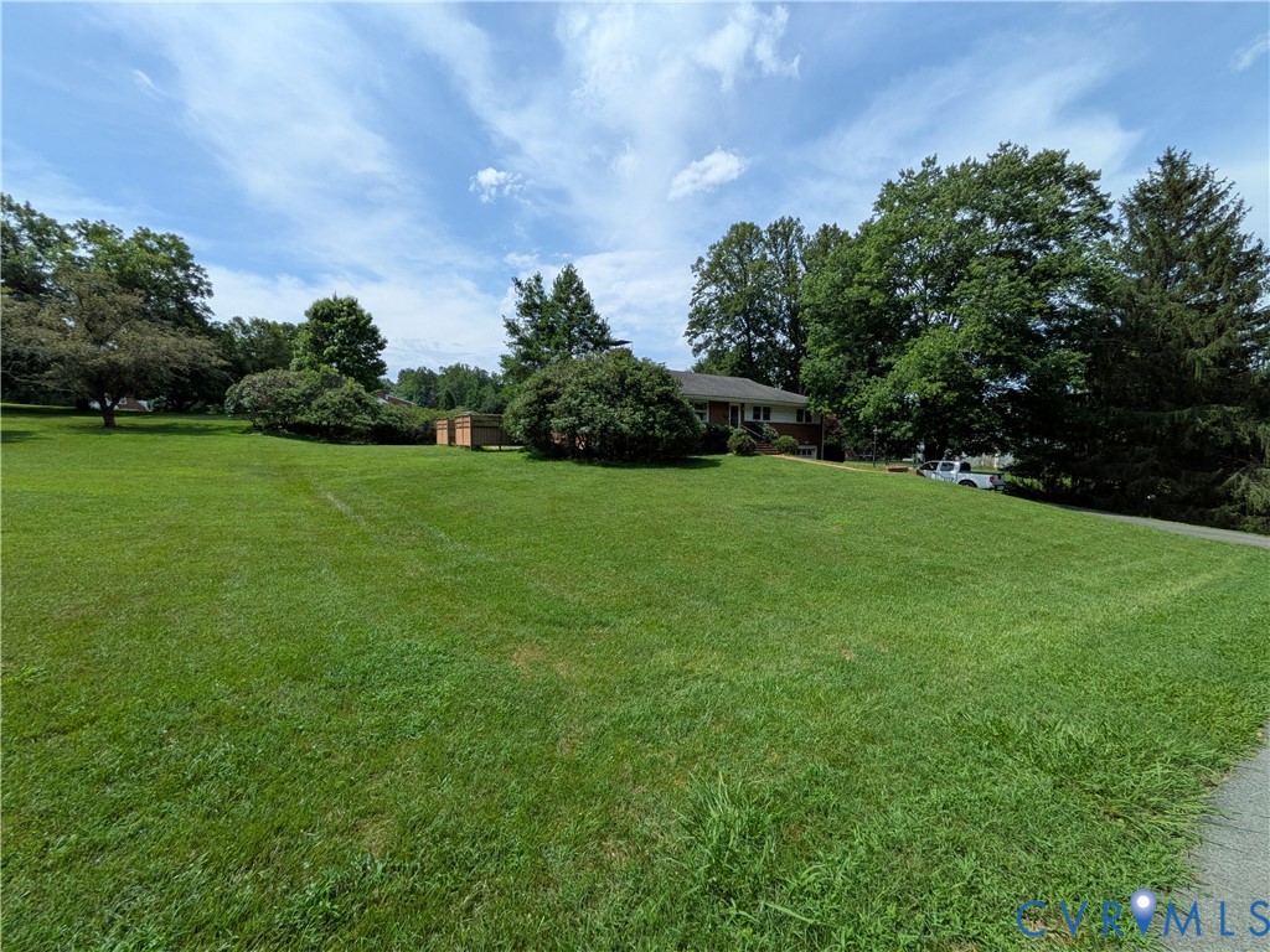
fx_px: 514
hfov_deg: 102.1
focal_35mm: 14
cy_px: 476
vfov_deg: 85.7
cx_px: 635
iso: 51
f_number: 2.2
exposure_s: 1/2049
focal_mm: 1.85
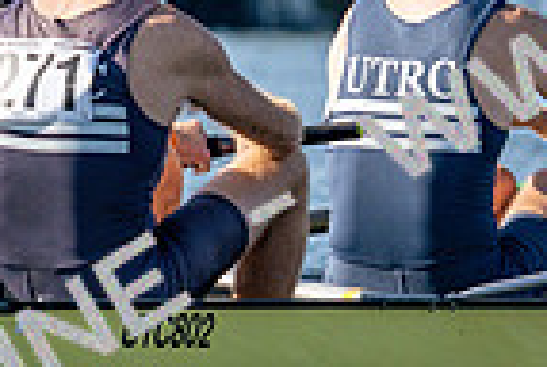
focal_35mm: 1356
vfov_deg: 1.0
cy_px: 189
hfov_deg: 1.5
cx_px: 830
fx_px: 20646
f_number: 6.3
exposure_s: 1/1600
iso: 400
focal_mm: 335
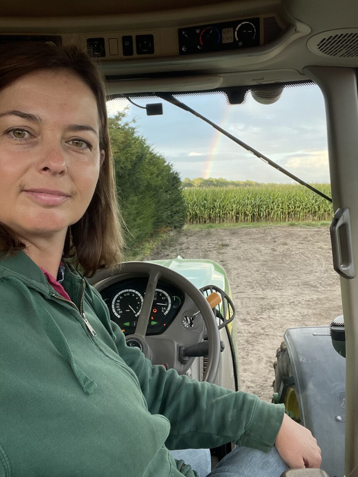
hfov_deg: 46.8
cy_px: 238
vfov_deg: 60.0
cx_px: 179
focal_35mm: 30
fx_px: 414
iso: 25
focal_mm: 2.71
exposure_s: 1/125
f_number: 2.2
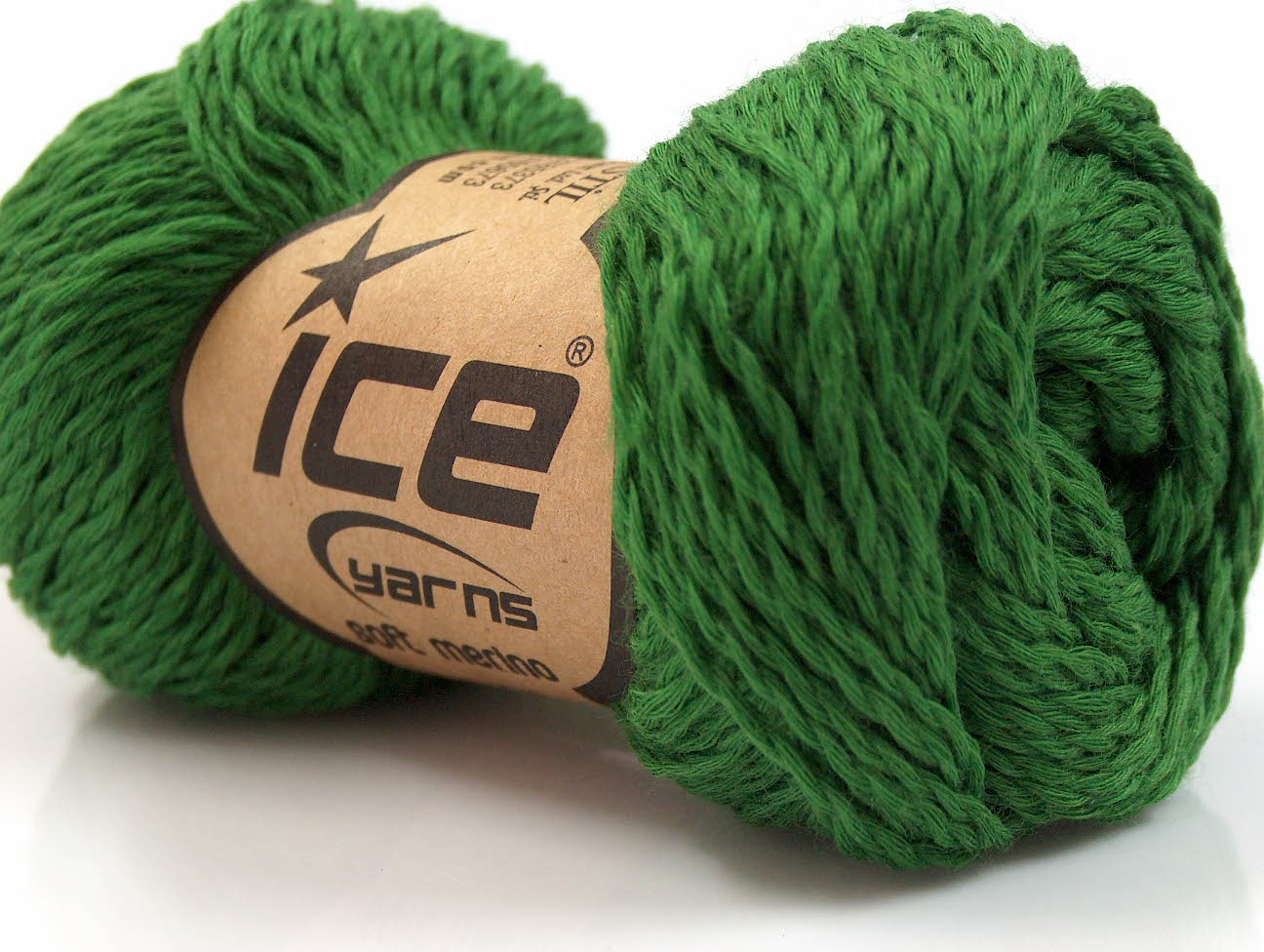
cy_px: 476
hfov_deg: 23.3
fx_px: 3072
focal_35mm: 84
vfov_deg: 17.6
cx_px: 632
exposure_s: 1/4.54
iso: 100
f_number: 2.9
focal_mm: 17.25
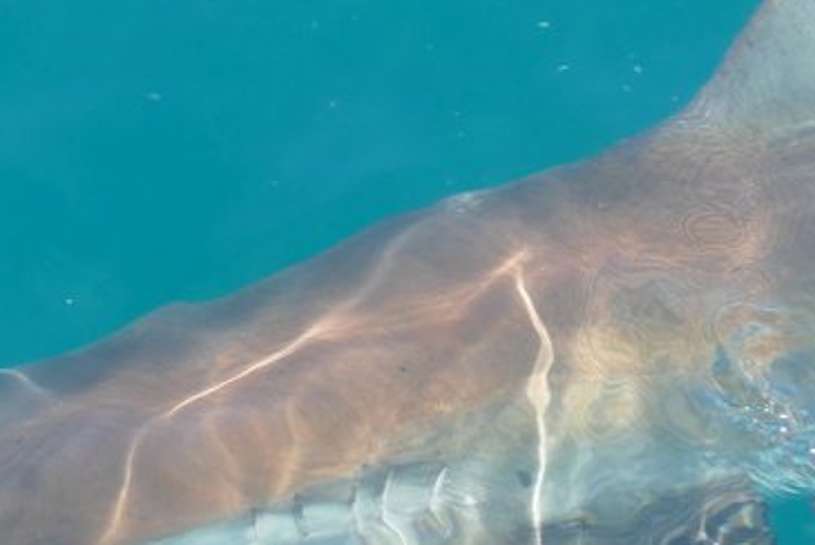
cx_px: 161
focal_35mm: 120
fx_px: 2719
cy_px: 396
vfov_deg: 11.4
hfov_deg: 16.9
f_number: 3.7
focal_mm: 26.59
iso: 125
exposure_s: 1/500
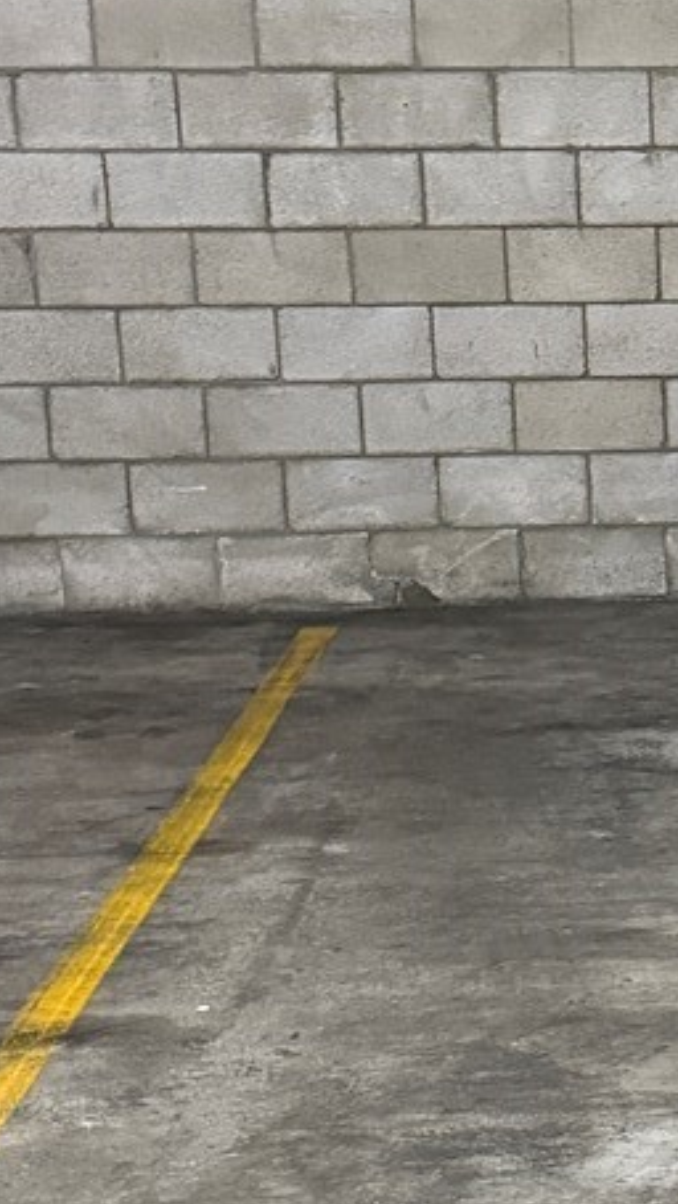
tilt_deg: -12.8
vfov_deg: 23.1
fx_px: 2940
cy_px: 744
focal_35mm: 92
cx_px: 940
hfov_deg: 12.6
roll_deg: +1.0
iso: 1000
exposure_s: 1/40
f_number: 1.78
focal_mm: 6.76
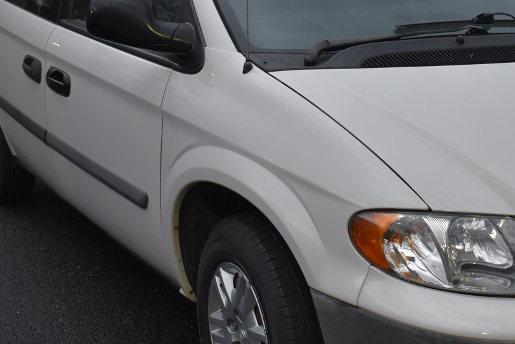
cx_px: 372
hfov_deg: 30.5
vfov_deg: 20.9
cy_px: 155
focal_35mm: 65
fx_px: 930
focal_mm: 22
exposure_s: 1/125
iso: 800
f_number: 3.8
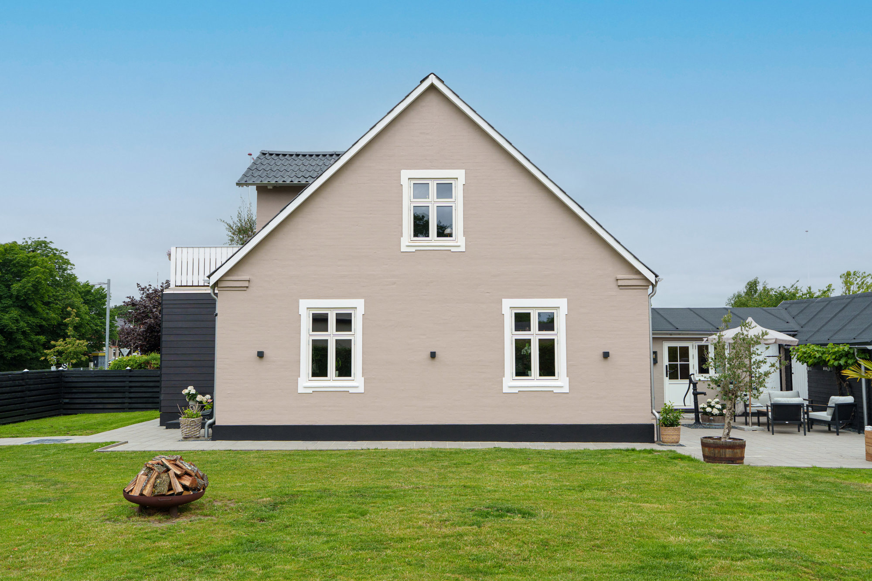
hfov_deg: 61.9
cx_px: 436
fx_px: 727
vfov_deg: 43.6
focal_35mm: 30
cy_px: 290
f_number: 5.6
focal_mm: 30
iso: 400
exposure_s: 1/1600
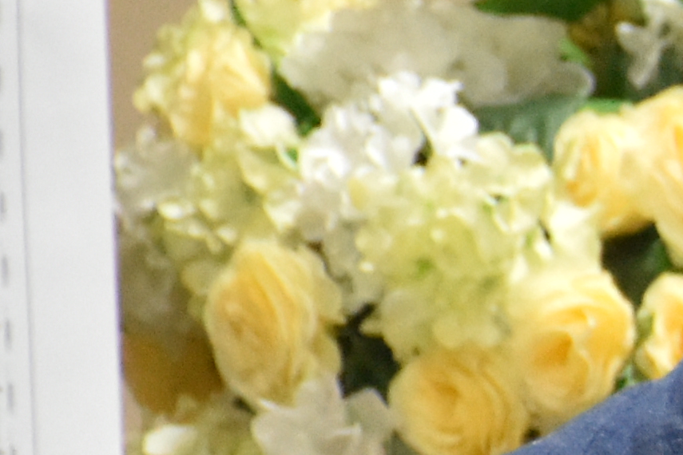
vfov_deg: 1.6
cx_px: 2267
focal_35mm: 842
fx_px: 15973
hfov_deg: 2.4
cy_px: 607
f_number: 5.3
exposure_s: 1/100
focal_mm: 80
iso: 2500
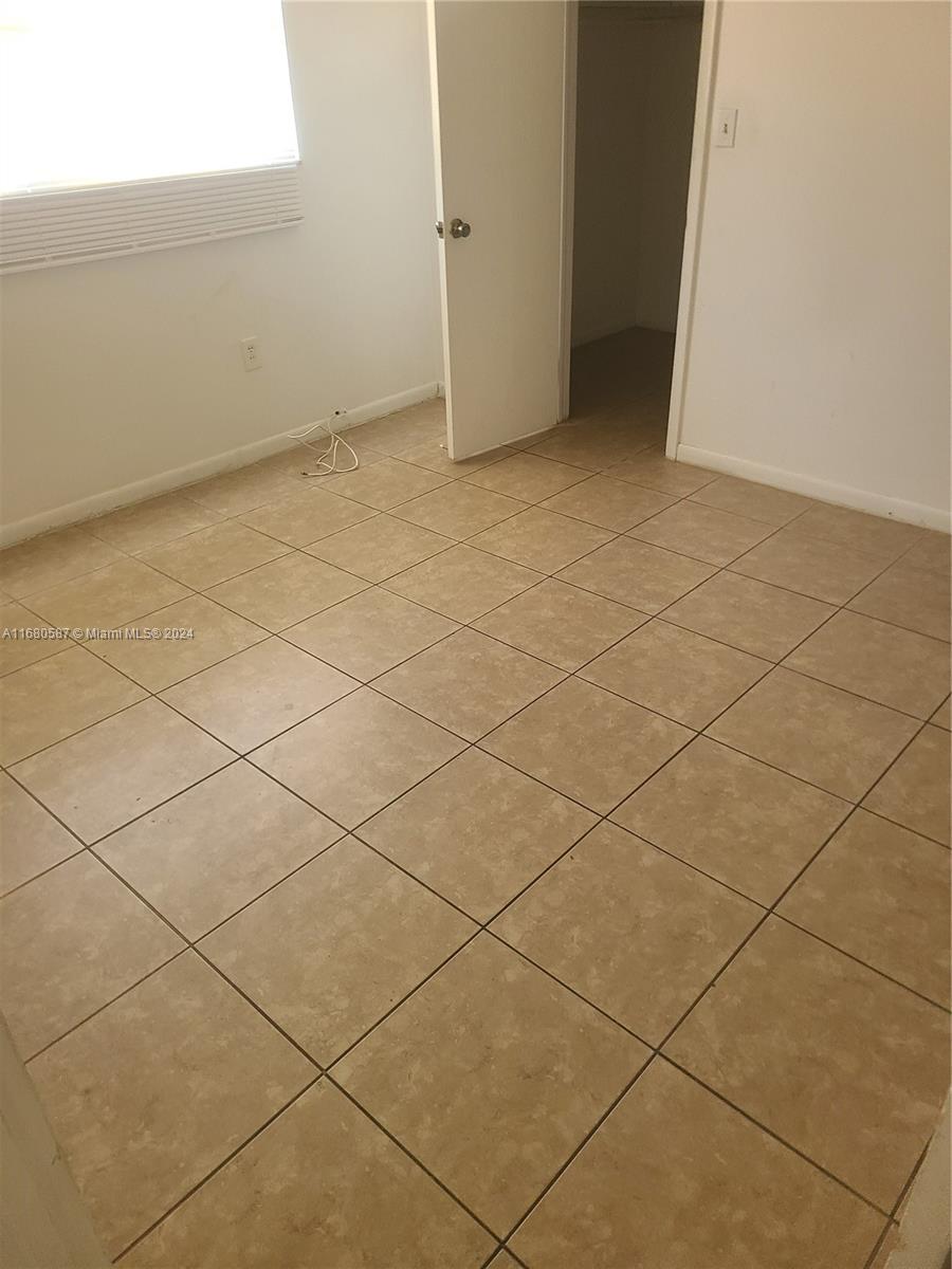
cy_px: 634
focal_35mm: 26
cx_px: 476
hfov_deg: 53.1
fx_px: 953
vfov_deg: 67.3
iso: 200
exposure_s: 1/40
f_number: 1.8
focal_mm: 5.4
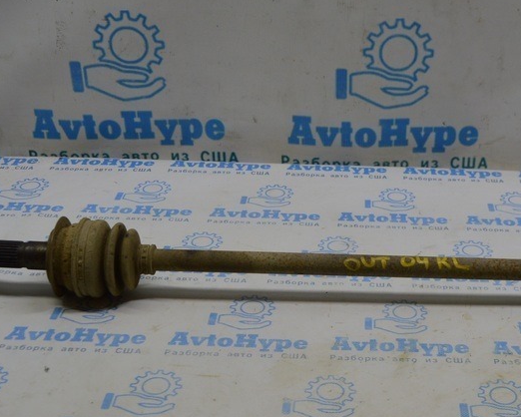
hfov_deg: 32.2
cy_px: 248
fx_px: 893
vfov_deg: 26.2
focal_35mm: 58
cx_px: 360
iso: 400
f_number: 5
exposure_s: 1/100
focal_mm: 21
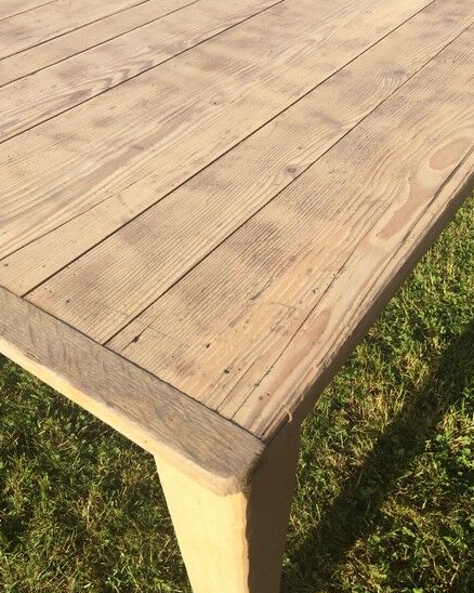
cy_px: 293
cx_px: 236
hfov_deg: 47.1
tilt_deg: -45.9
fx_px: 544
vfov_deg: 57.2
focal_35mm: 31
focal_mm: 4.15
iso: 32
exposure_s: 1/1080
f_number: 2.2
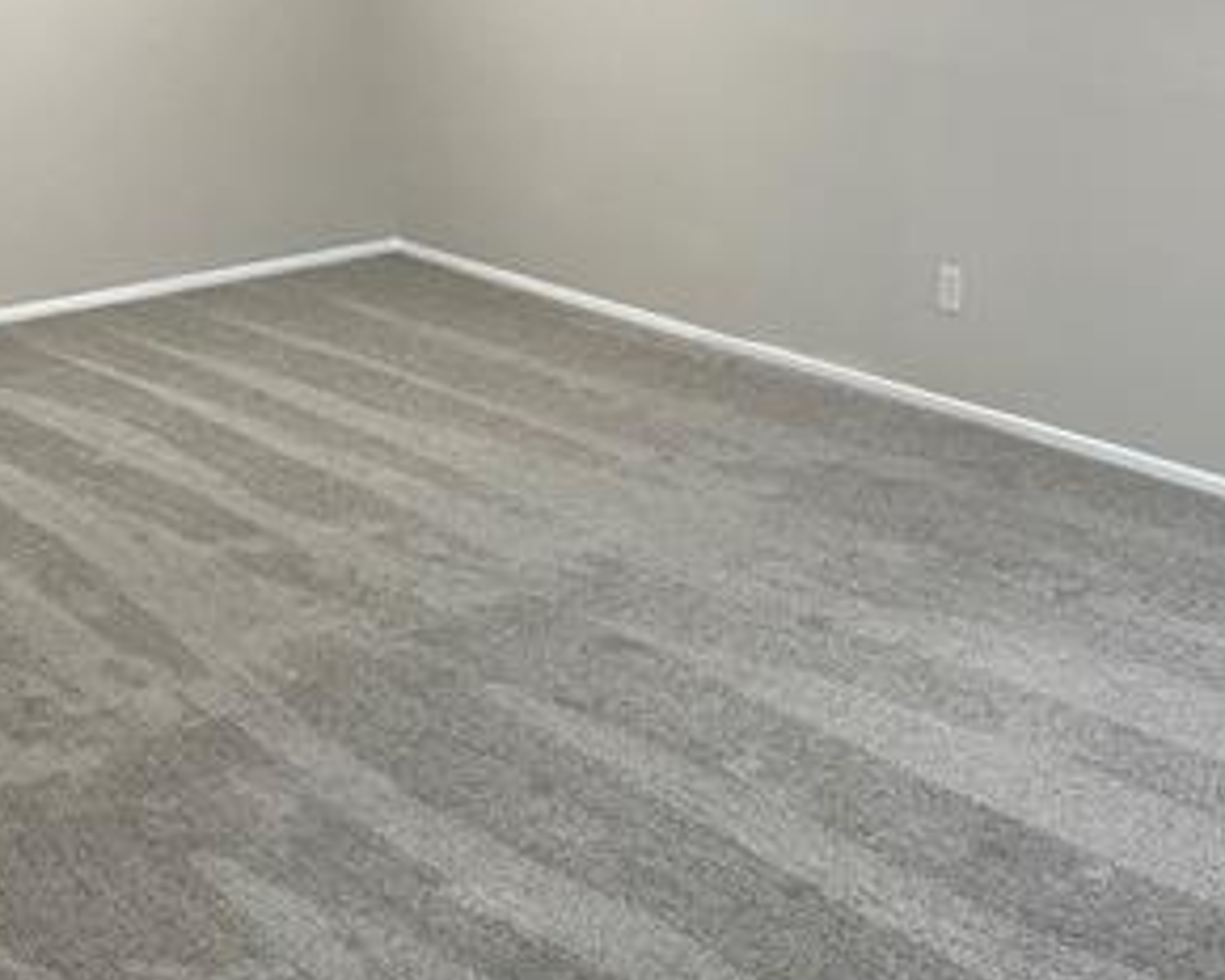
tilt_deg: -18.0
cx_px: 689
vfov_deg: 27.1
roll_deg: -0.6
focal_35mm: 56
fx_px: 2030
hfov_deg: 33.5
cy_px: 490
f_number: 1.8
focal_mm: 4.25
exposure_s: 1/60
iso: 160
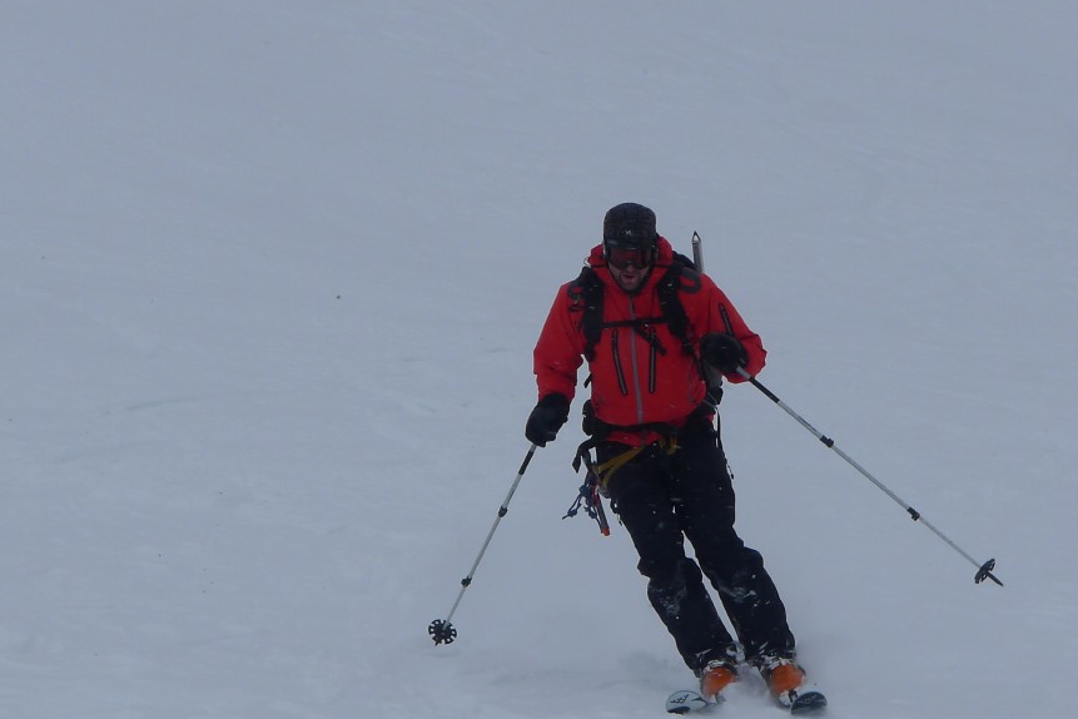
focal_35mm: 156
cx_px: 618
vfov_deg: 8.8
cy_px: 428
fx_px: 4671
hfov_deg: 13.2
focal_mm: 19.2
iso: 80
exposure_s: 1/800
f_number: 6.3
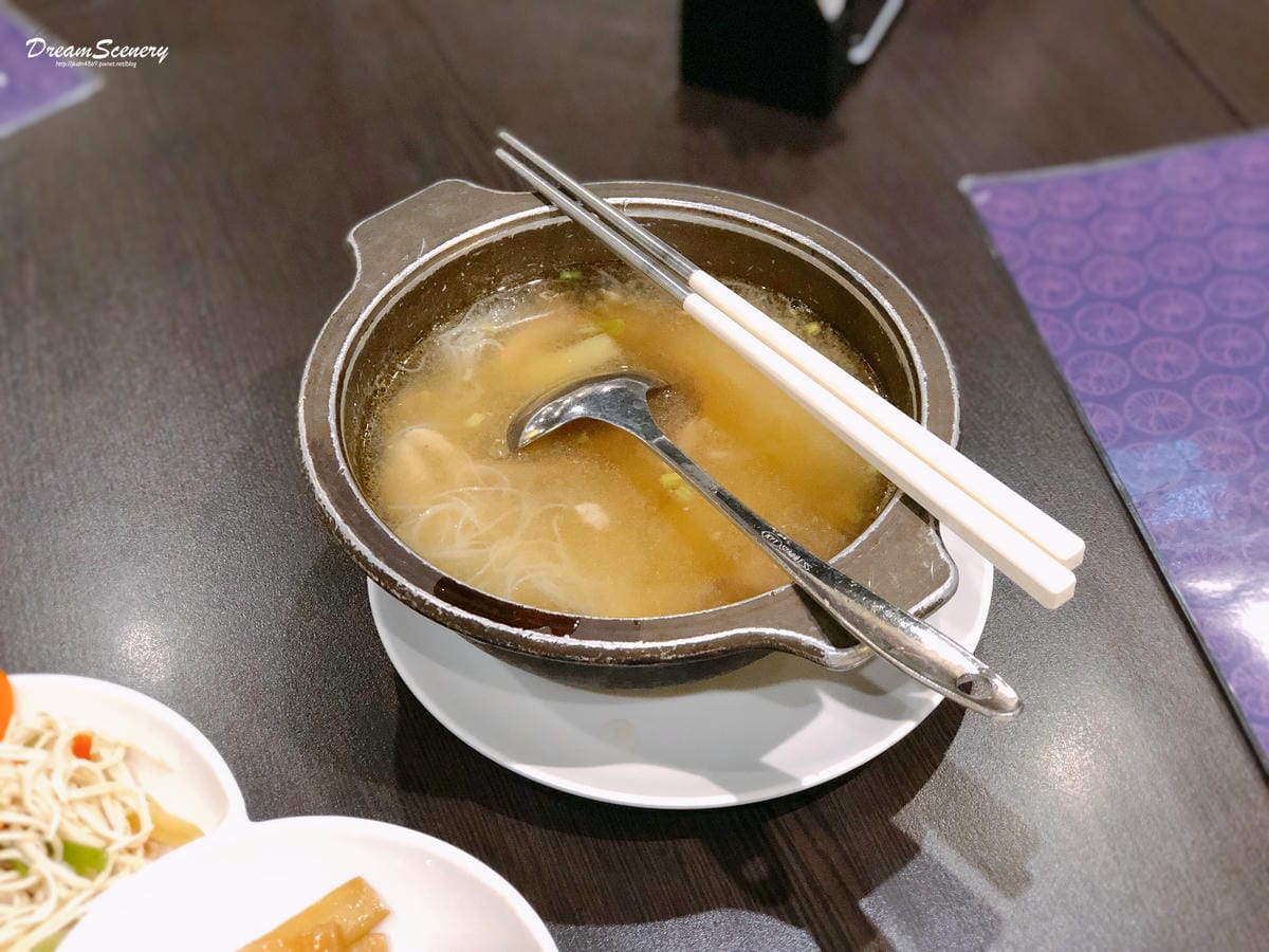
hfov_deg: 33.8
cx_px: 634
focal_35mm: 57
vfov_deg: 25.7
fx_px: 2090
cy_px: 476
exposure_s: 1/30
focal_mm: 6.6
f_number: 2.8
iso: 500
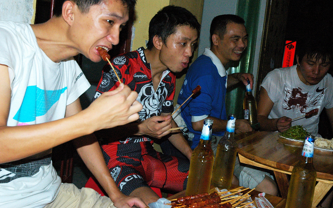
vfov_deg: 27.1
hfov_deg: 42.2
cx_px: 166
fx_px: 431
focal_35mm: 48
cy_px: 98
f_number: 7.1
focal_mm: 31
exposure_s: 1/250
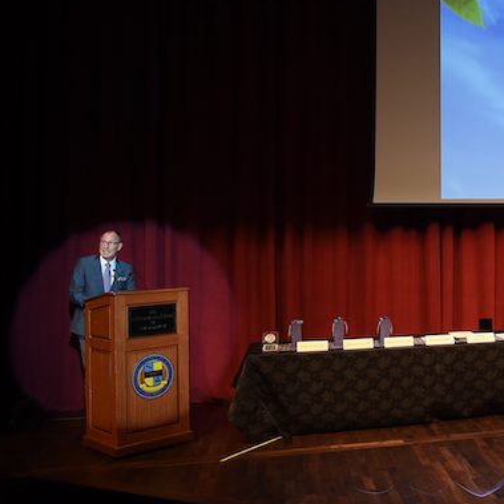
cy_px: 209
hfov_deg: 35.7
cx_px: 495
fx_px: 708
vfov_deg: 39.1
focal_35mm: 43
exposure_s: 1/200
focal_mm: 24
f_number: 2.8
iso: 800
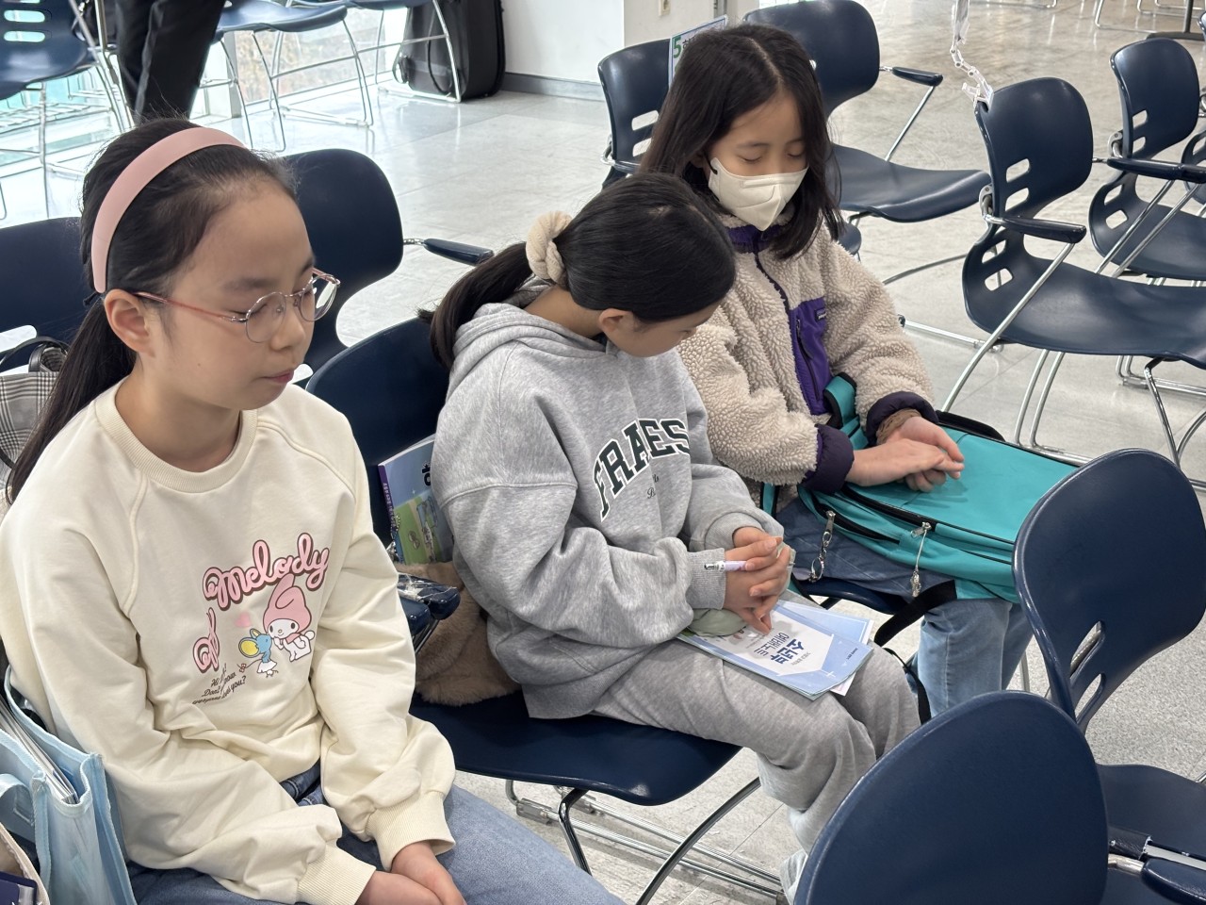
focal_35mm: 52
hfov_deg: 36.8
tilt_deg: -20.9
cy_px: 452
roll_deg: +0.3
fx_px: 1812
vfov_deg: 28.0
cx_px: 603
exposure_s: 1/60
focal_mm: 5.96
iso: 100
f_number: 1.6
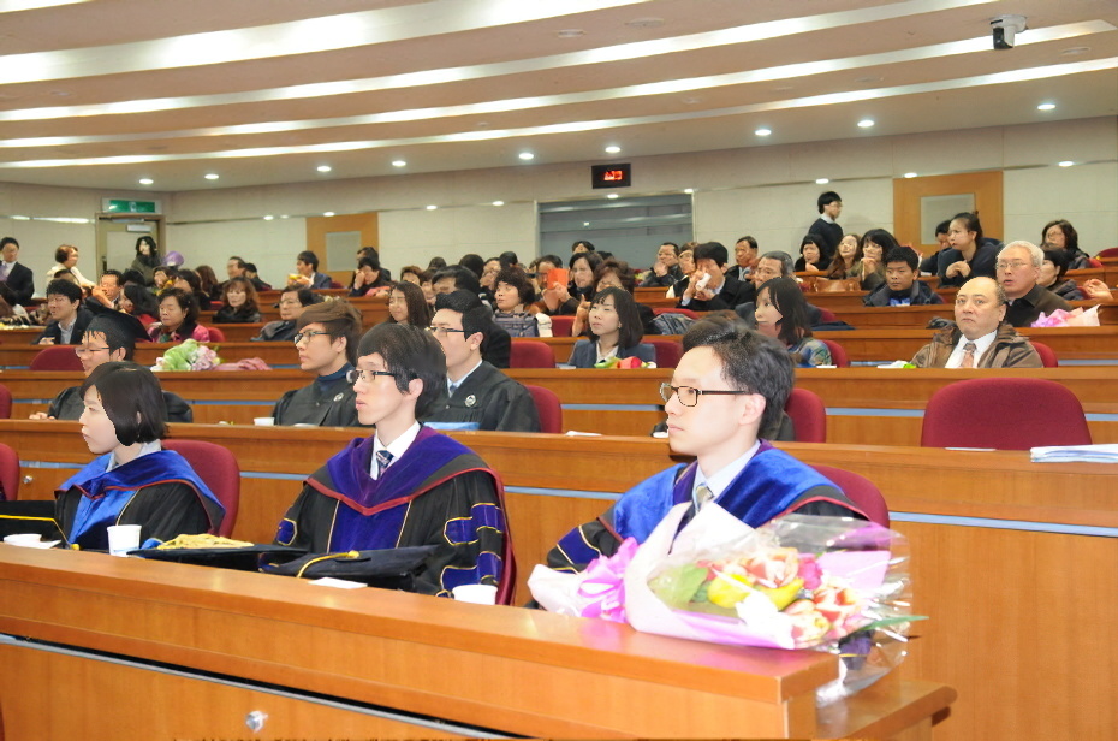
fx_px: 1302
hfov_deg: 46.5
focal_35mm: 42
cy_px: 370
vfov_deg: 31.8
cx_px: 559
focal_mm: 28
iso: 2000
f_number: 3.5
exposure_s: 1/80
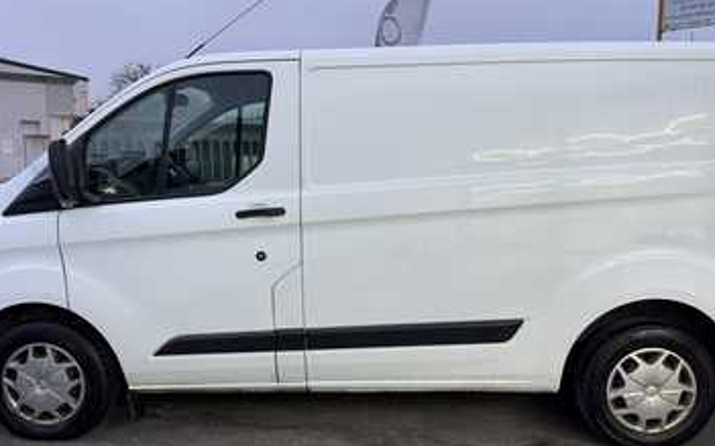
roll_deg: +0.1
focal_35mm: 37
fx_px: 721
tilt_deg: -7.8
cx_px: 350
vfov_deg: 34.3
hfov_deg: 52.8
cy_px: 258
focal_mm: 6.76
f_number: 1.78
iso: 200
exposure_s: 1/84
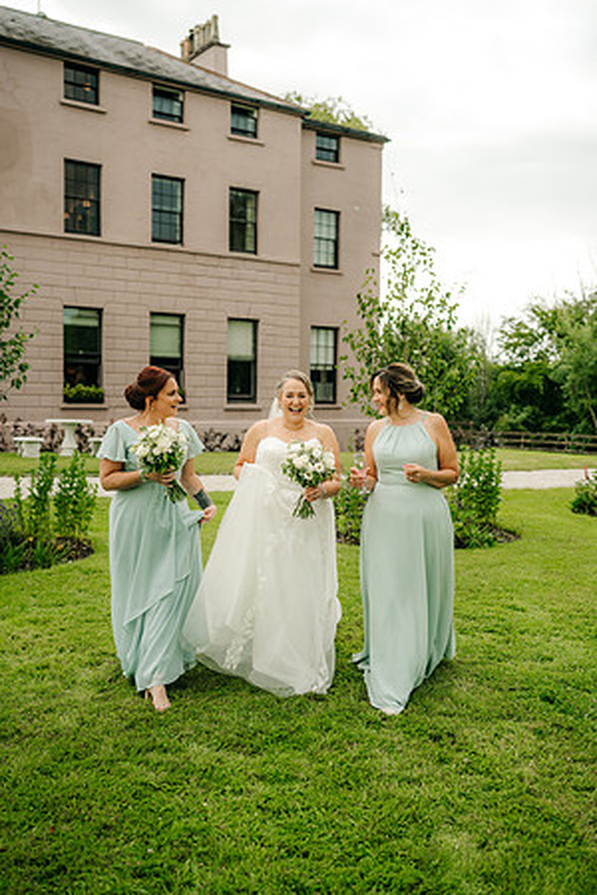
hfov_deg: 37.9
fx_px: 871
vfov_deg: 54.4
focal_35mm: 35
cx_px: 298
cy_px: 448
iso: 100
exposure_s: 1/500
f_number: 2.2
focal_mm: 35
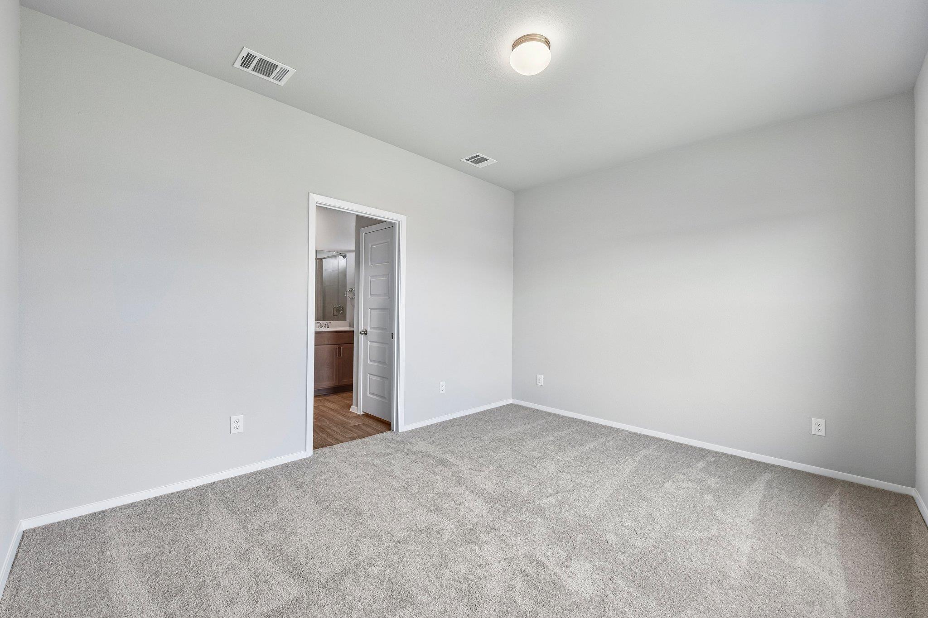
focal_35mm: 14
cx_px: 464
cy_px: 309
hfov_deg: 104.3
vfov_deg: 81.2
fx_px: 361
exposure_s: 1/15
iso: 180
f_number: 8
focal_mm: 14
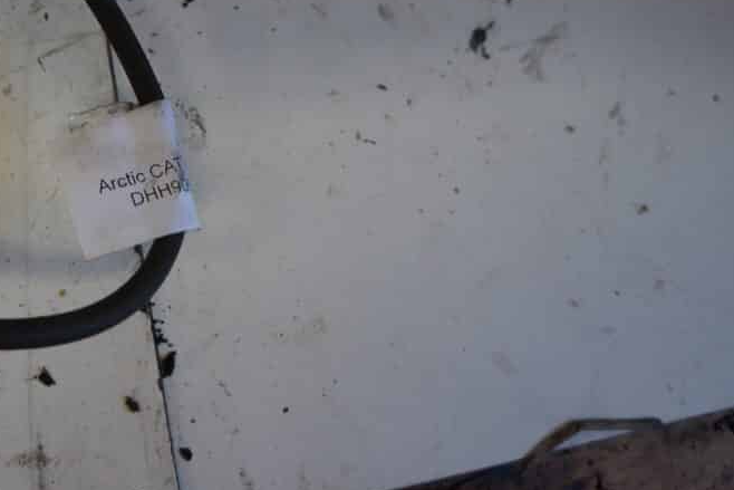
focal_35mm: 42
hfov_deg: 44.9
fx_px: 856
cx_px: 189
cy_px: 117
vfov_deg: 31.3
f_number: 3.5
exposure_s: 1/60
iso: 320
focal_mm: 18
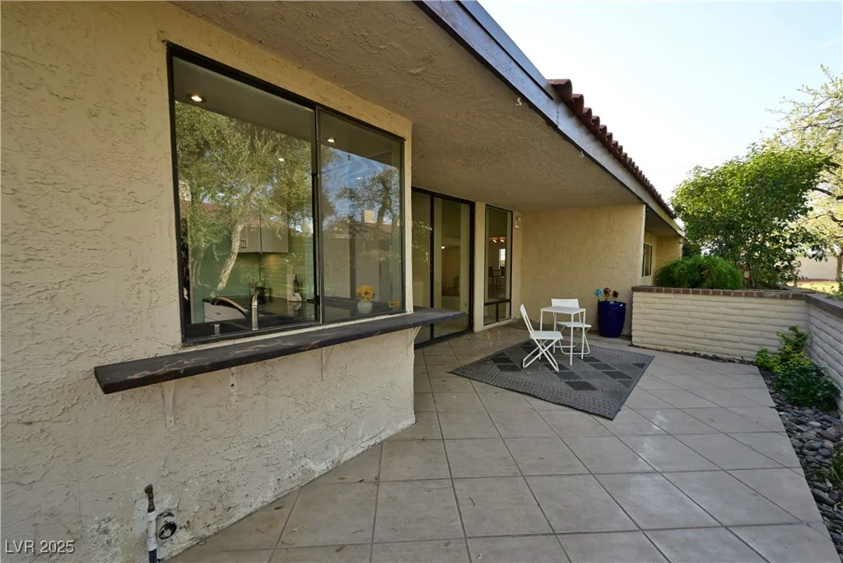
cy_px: 282
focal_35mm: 14
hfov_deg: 104.2
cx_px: 422
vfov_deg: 81.2
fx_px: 328
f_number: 10
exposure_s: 1/60
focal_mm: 14
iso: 400
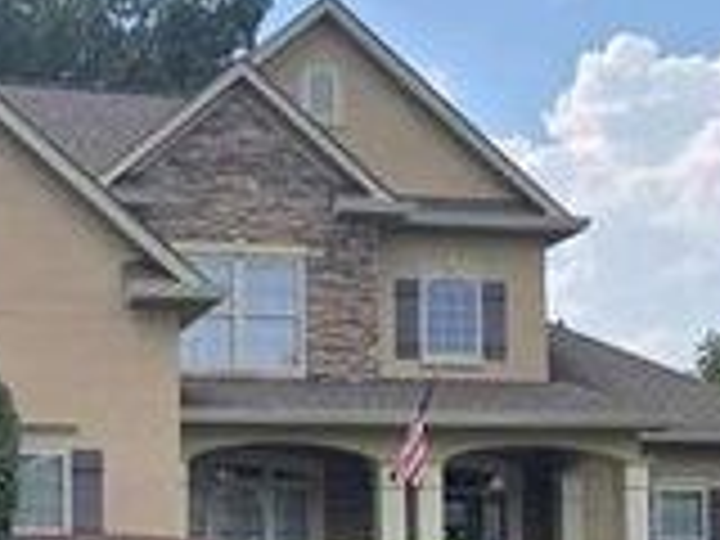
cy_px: 578
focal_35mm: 72
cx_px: 45
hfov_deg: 26.0
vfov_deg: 19.6
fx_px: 1498
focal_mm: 6.3
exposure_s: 1/1114
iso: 12
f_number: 1.7
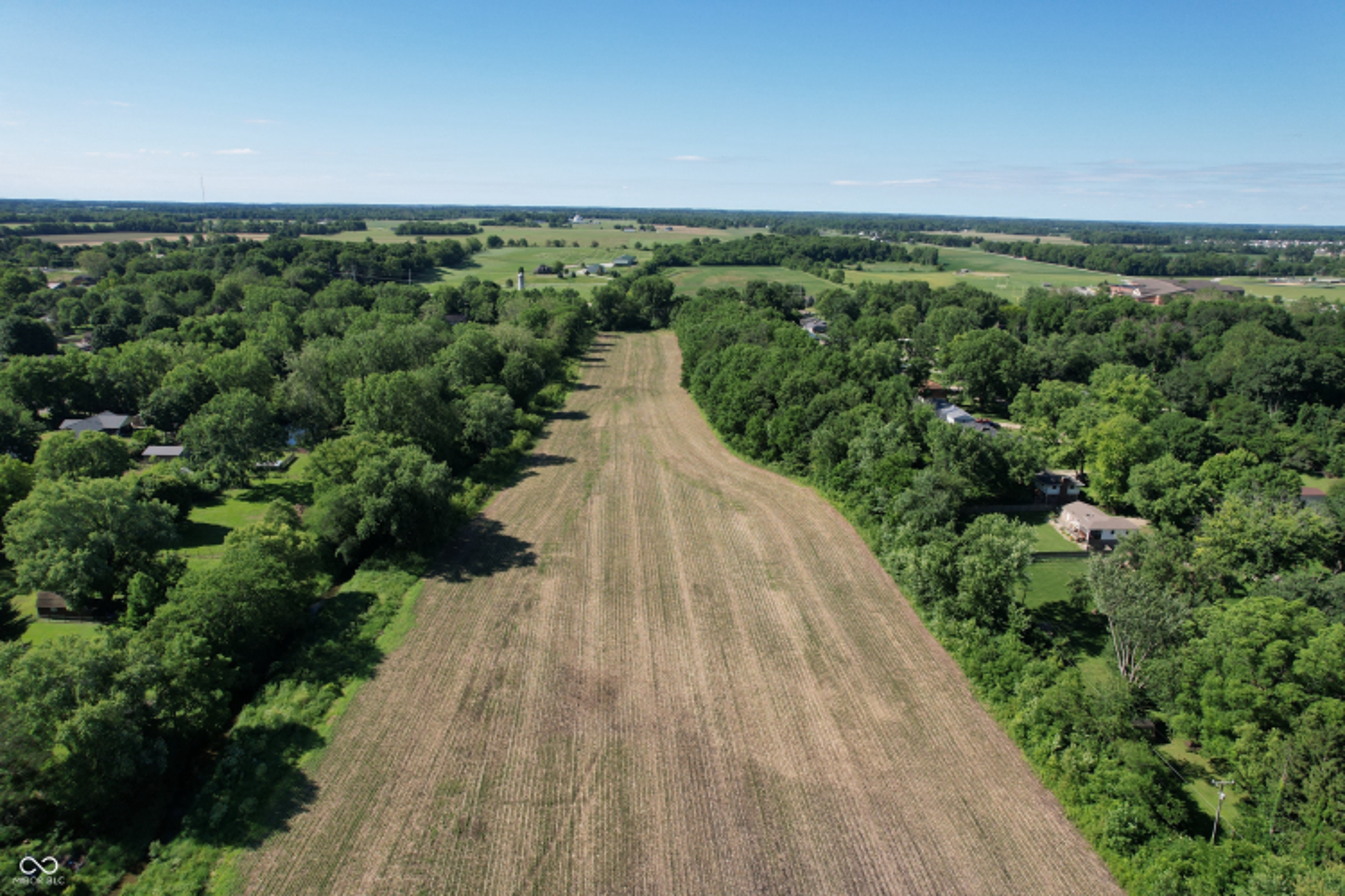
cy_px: 448
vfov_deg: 57.2
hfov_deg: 78.6
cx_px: 672
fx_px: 822
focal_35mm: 22
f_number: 2.8
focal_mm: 8.38
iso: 110
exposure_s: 1/2000
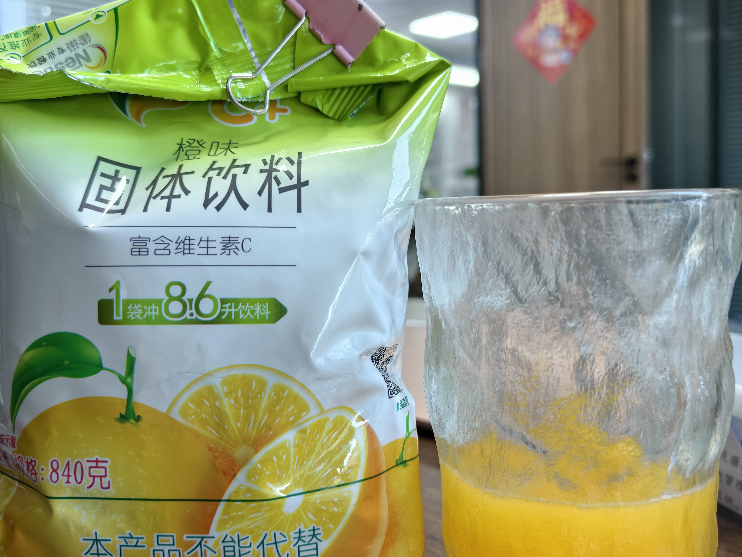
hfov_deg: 58.4
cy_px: 276
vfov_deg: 45.4
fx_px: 664
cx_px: 370
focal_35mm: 31
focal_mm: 5.56
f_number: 1.88
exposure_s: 1/100
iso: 107
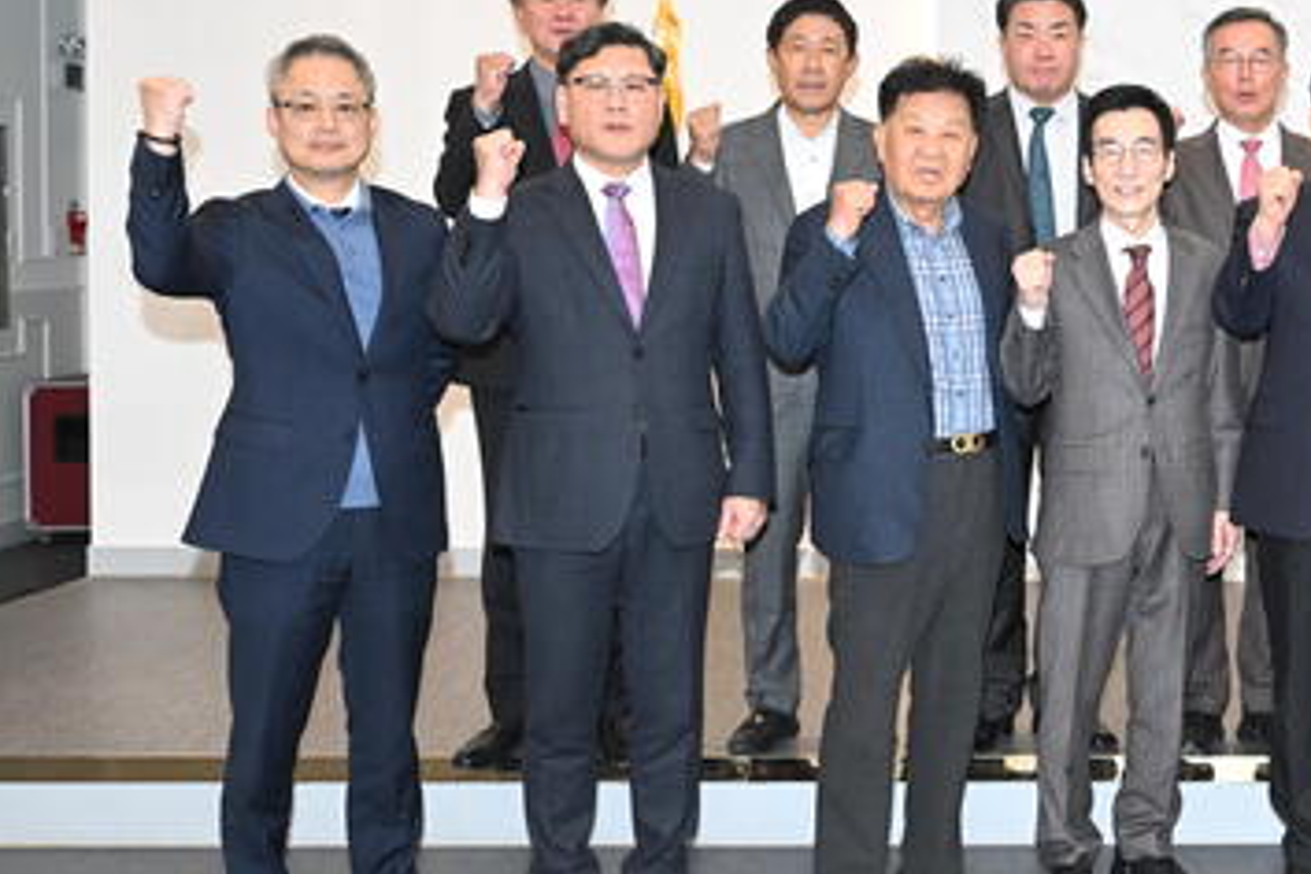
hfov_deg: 30.8
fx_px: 2221
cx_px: 1270
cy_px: 285
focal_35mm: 61
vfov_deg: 22.2
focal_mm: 30
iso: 1600
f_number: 5.6
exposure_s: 1/200
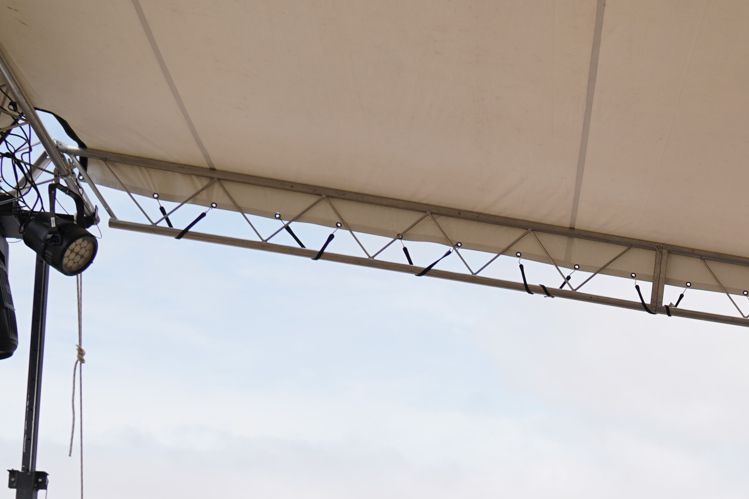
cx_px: 999
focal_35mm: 82
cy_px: 663
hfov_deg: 22.0
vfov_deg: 15.8
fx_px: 1706
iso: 100
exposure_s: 1/320
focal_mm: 30
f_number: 5.6
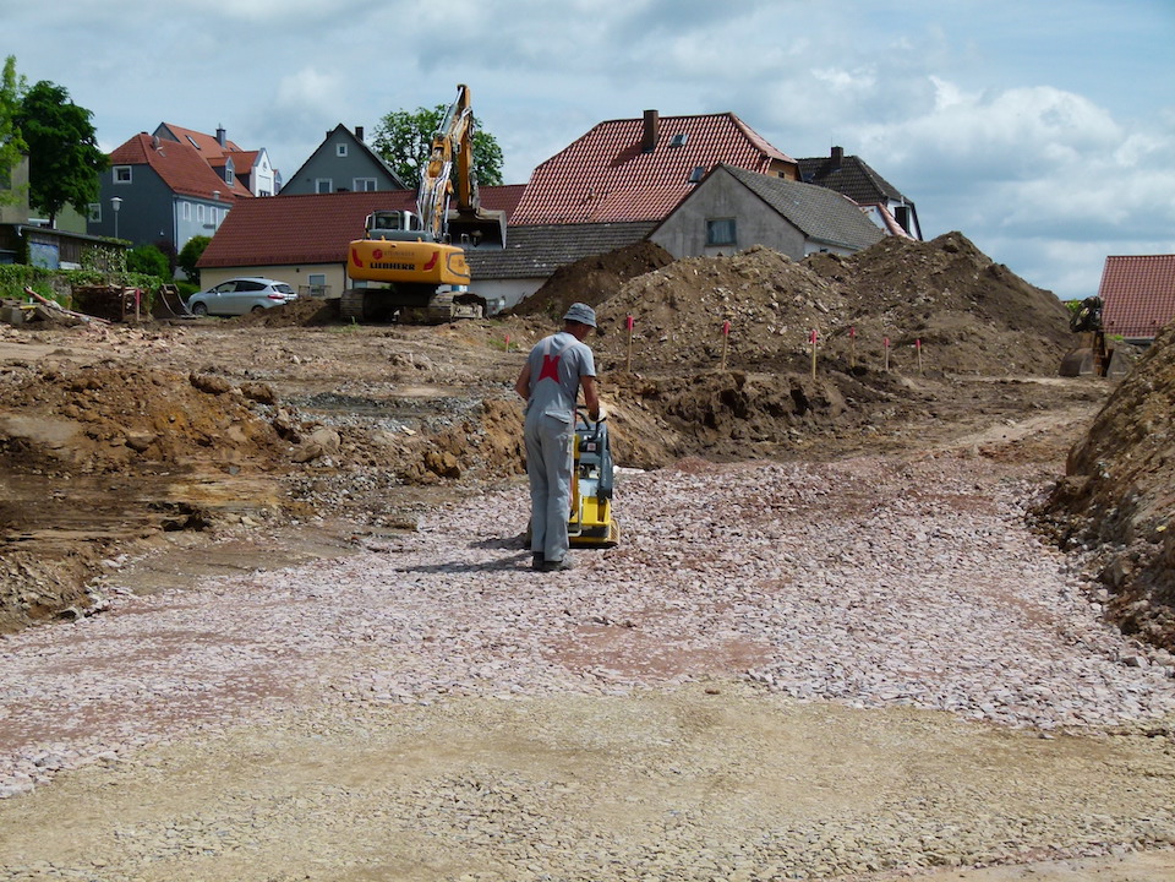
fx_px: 2274
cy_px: 441
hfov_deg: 29.0
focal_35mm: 67
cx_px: 588
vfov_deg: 21.9
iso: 100
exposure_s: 1/1300
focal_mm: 12.1
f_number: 4
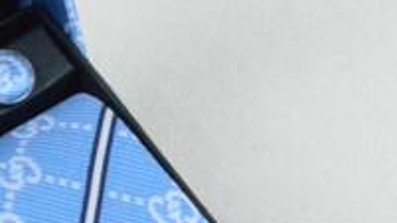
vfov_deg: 6.1
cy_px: 202
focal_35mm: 200
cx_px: 32
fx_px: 2105
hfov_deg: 10.7
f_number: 25
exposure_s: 1/40
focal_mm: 32
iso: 6400
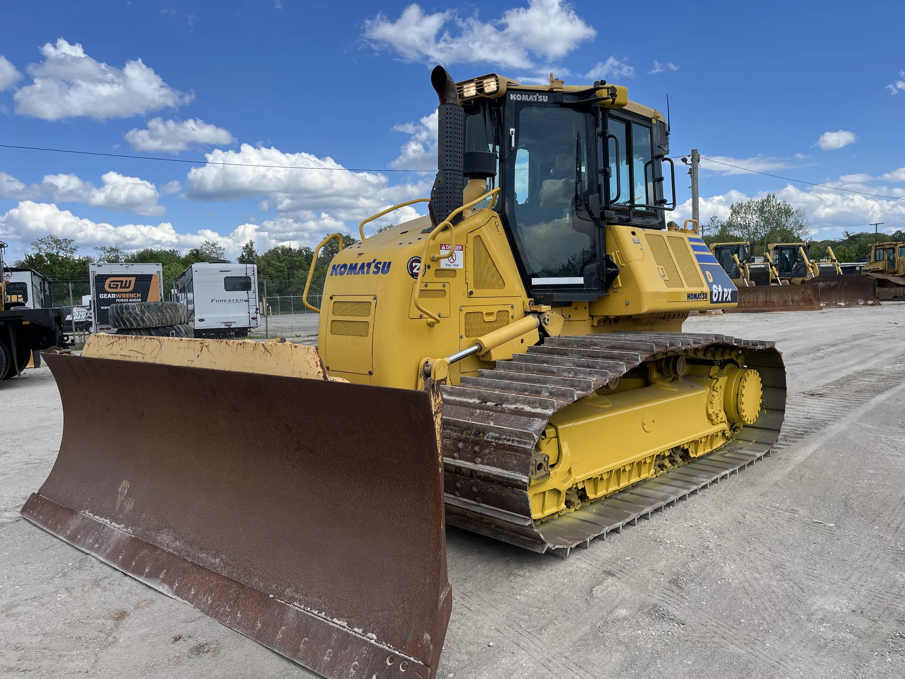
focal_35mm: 26
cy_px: 340
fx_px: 680
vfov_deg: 53.1
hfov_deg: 67.3
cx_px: 452
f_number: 1.6
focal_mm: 5.1
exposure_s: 1/2463
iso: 50
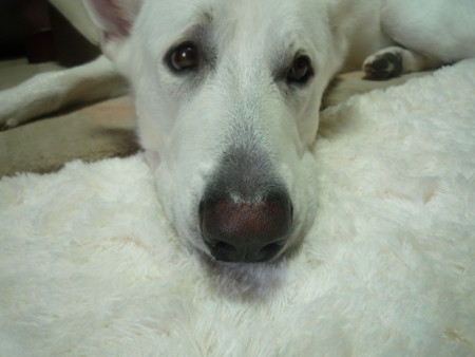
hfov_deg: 69.4
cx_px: 238
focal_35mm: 25
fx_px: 343
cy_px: 178
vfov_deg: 54.9
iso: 160
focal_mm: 4.4
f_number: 2.8
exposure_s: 1/30
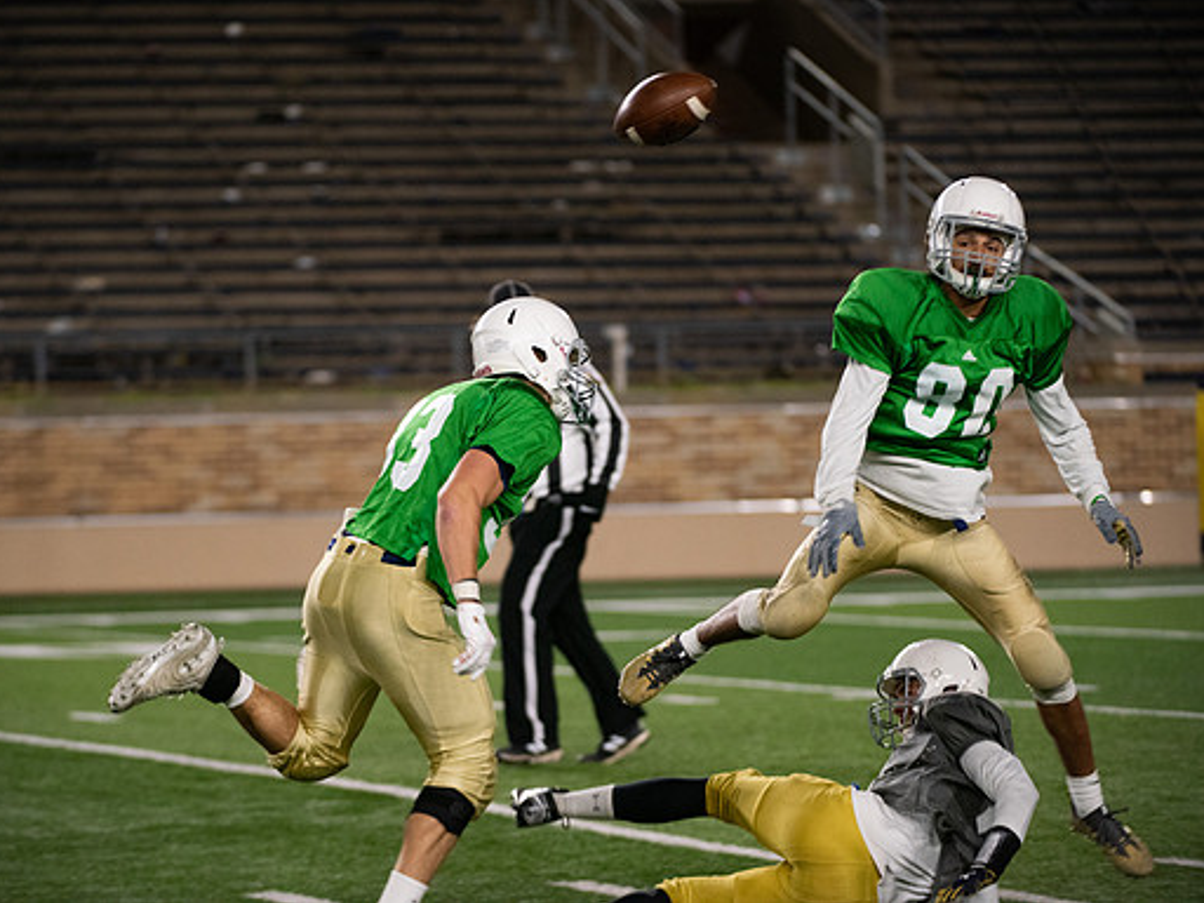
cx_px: 536
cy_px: 450
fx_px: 7965
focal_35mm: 229
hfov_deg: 8.6
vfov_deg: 6.5
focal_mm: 210
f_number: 4
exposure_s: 1/500
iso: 3200
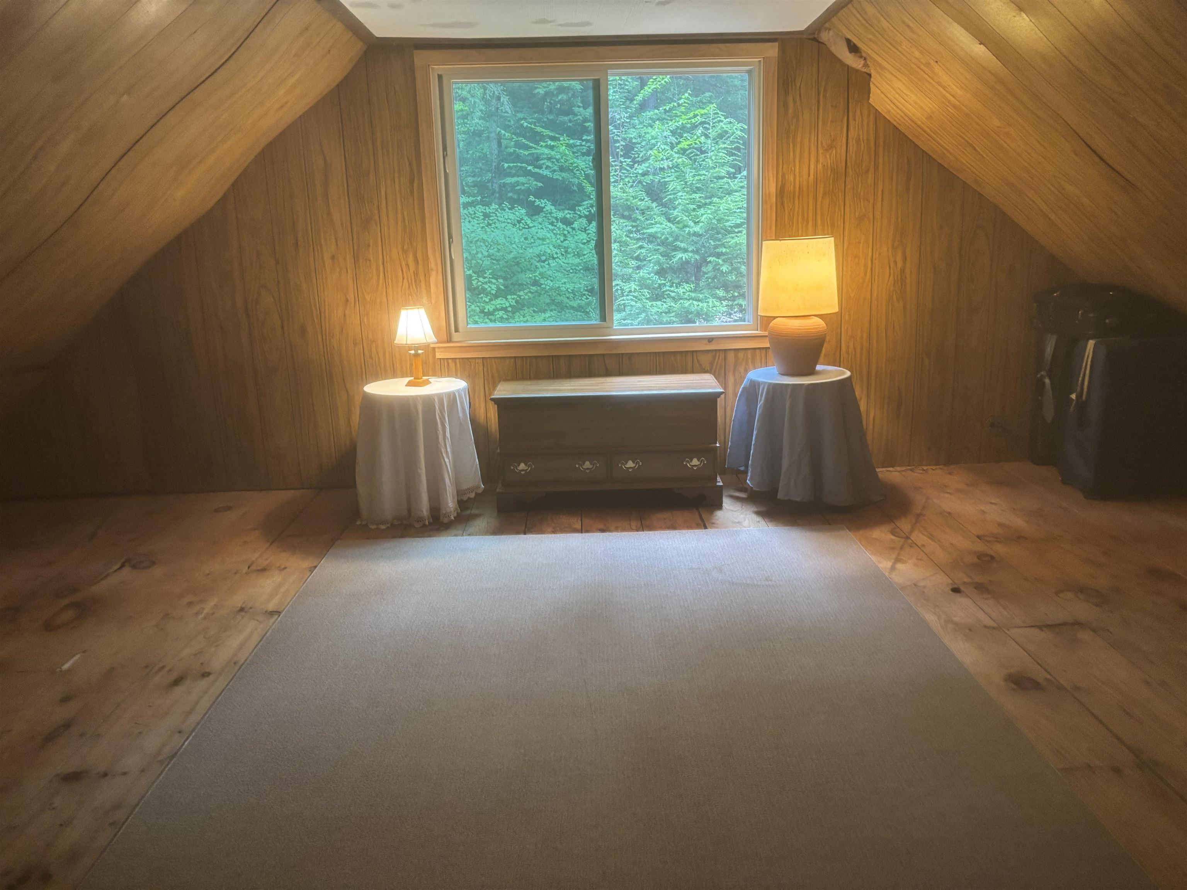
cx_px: 594
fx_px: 892
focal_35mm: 26
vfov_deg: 53.1
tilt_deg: -12.6
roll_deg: +1.7
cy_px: 445
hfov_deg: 67.3
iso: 320
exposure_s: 1/60
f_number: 1.6
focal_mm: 5.96
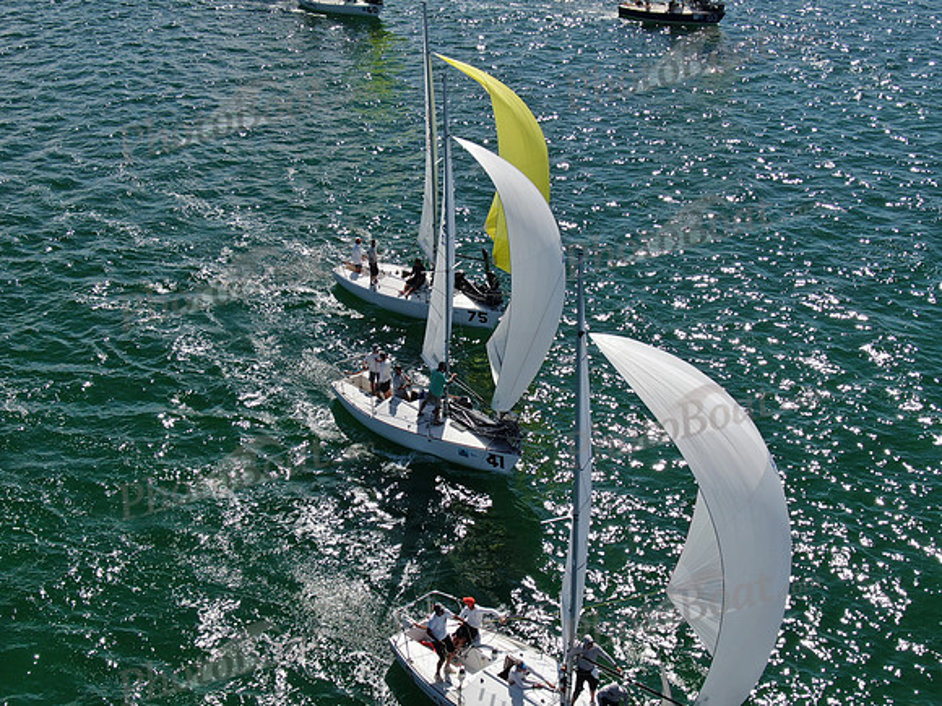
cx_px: 471
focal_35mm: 48
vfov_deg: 30.3
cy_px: 353
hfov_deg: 39.7
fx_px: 1306
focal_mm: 8.6
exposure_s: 1/1250
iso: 100
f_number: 3.8
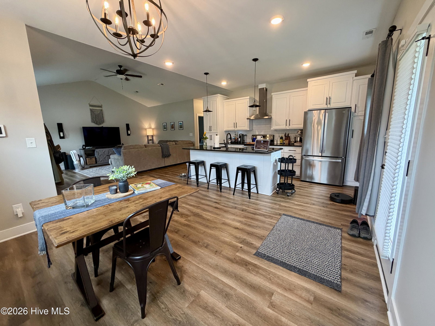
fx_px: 176
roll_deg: +1.0
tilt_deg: -7.5
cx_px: 218
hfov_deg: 102.1
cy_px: 163
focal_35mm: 14
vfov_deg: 85.7
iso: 250
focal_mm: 2.22
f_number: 2.2
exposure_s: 1/60
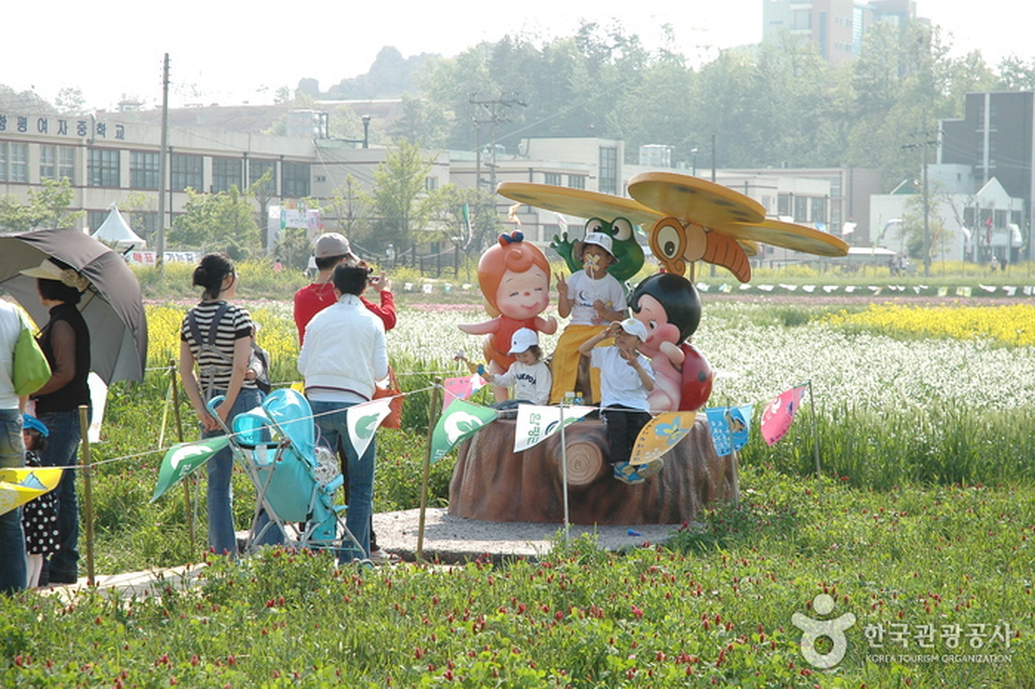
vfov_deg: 13.0
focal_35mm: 105
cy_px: 344
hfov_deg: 19.5
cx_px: 518
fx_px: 3017
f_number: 7.1
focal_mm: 70
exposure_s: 1/320
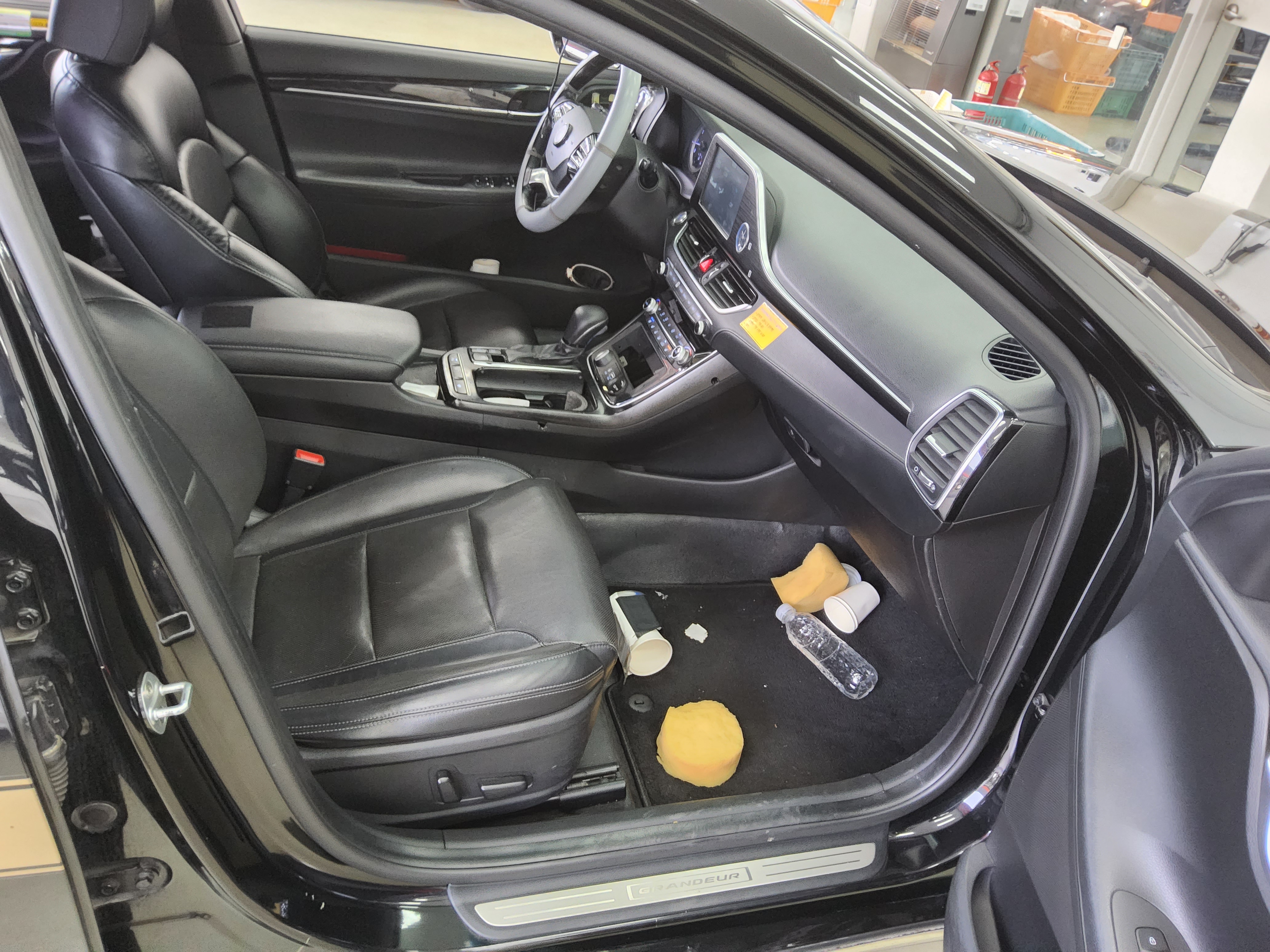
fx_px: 917
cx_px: 635
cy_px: 476
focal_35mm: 25
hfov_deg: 69.4
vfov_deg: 54.9
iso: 400
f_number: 2
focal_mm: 3.08
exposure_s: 1/100
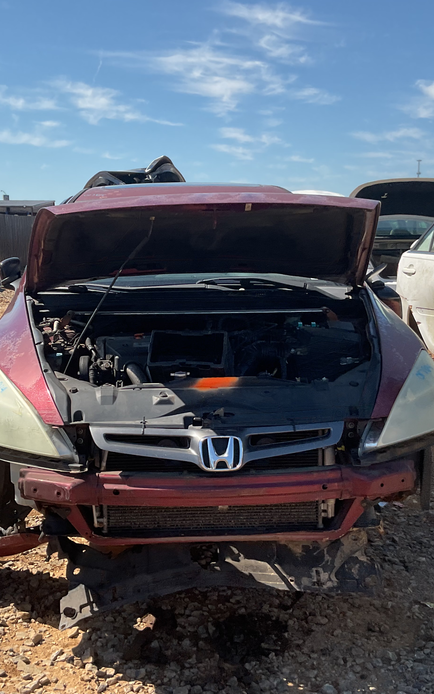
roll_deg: +2.5
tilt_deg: -8.9
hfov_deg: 30.4
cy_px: 354
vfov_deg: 47.2
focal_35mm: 42
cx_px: 167
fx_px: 795
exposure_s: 1/1534
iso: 16
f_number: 1.8
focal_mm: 3
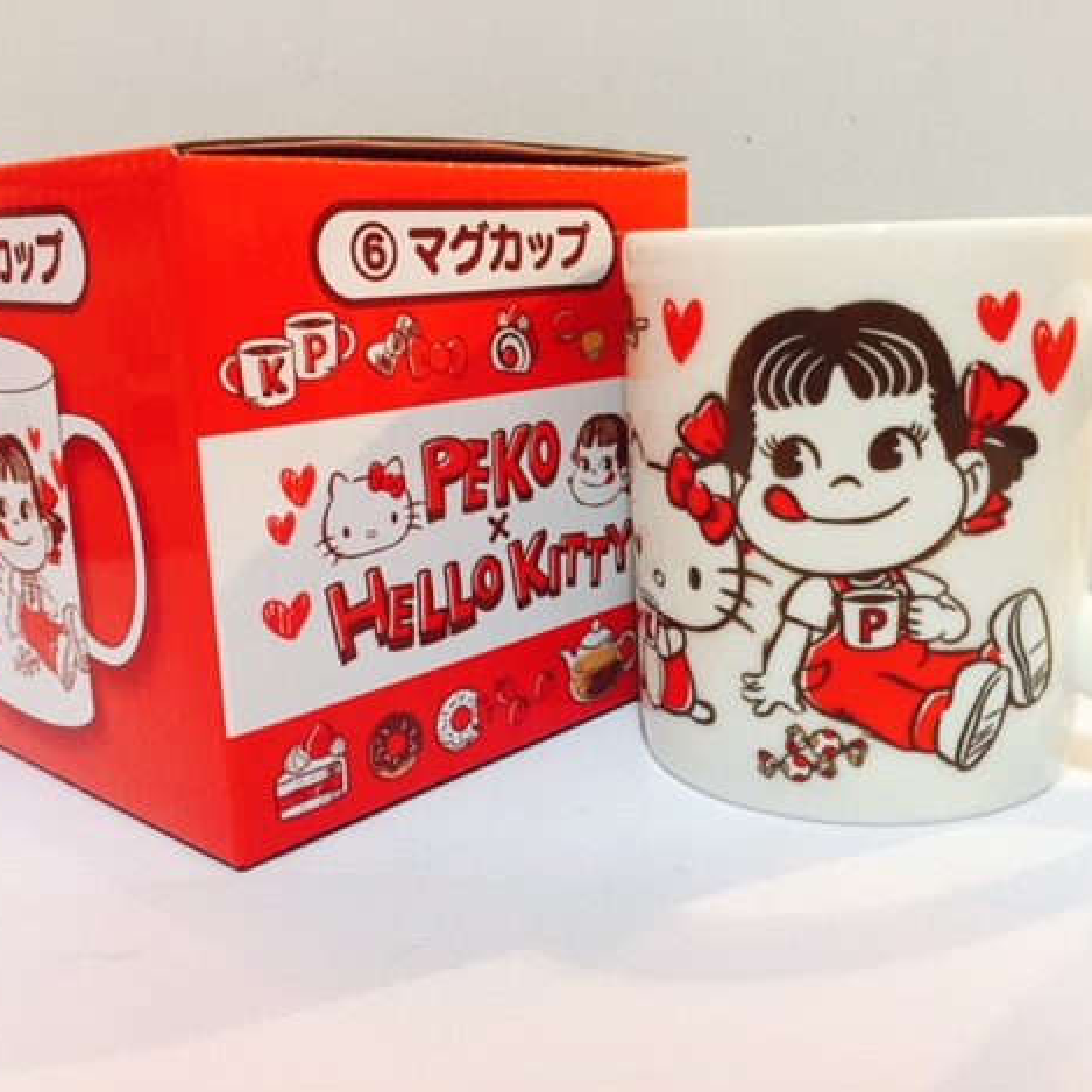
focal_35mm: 35
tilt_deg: -9.2
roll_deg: +0.3
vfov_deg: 47.2
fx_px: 1249
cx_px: 598
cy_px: 540
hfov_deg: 47.2
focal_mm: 4.15
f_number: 2.2
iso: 125
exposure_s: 1/33
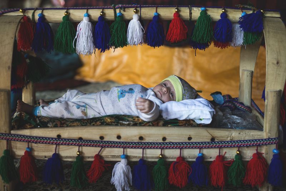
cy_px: 96
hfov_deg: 39.6
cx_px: 143
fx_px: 397
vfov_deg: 27.0
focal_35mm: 50
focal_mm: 50
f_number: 2.4
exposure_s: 1/180
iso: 400
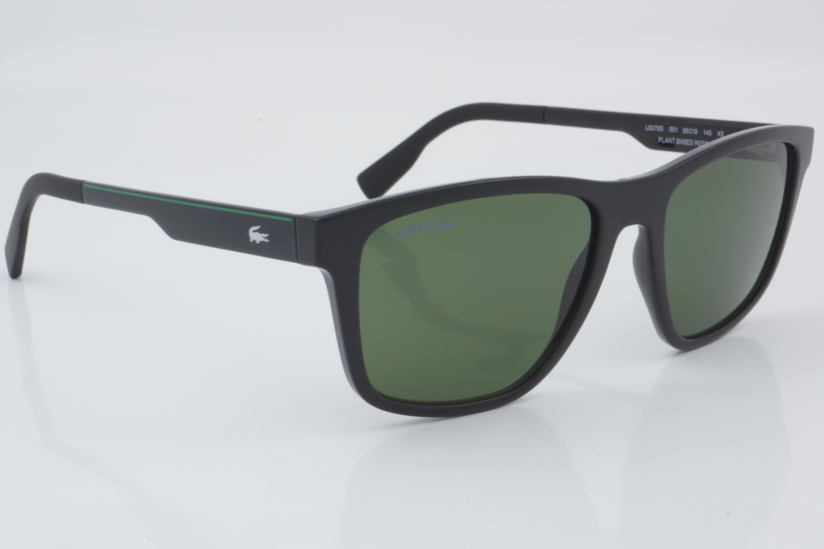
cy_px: 274
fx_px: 1717
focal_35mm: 75
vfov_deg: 18.2
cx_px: 412
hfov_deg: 27.0
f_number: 32
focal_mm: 50
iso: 100
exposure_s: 1/3
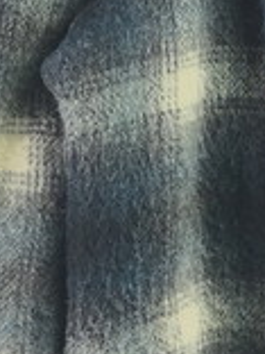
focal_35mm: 144
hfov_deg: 9.8
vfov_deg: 13.6
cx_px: 467
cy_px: 25
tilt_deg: -22.2
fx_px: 1470
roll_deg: -3.5
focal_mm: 3.99
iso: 25
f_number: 1.8
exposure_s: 1/100
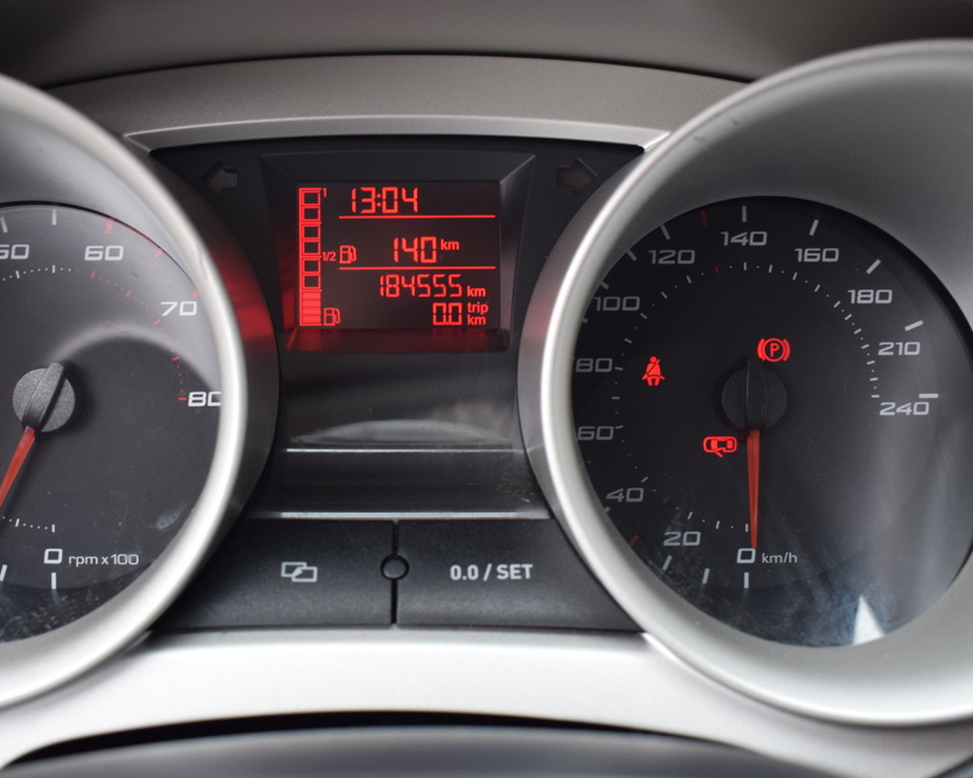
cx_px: 399
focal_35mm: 43
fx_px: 1227
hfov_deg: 43.1
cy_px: 364
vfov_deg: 35.2
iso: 400
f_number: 5.6
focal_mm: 23
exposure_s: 1/125
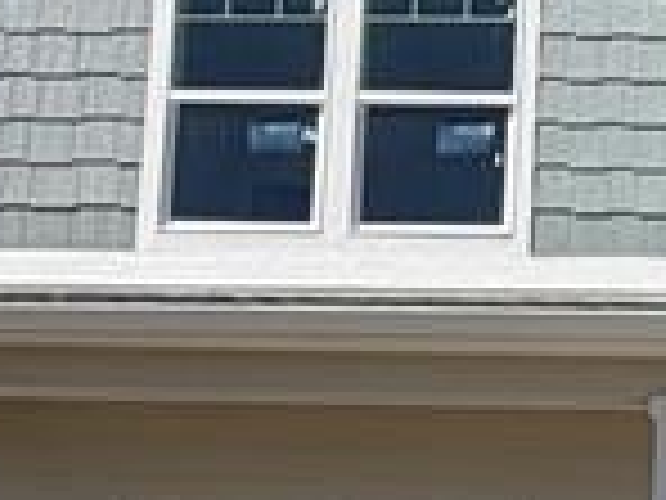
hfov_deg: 18.4
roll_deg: -1.5
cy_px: 601
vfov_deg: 14.7
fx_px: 1866
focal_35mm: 97
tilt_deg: +7.7
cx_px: 936
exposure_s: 1/1431
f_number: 2.2
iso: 20
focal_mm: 2.22
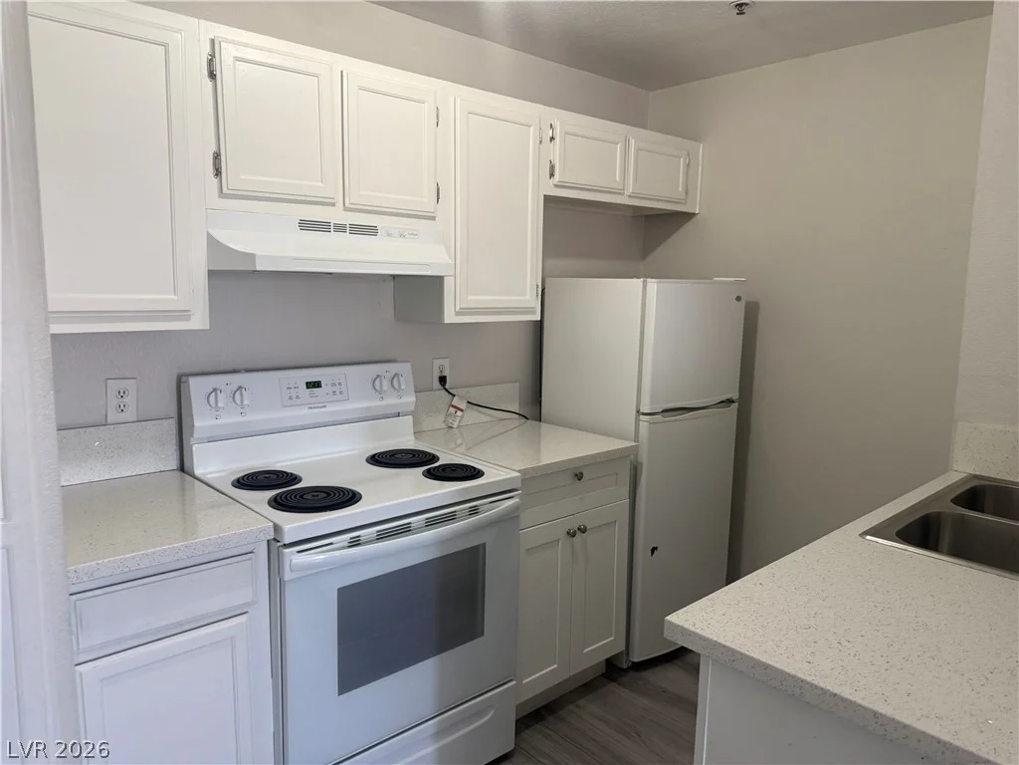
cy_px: 382
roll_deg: -1.8
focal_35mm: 24
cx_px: 510
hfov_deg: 71.6
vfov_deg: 56.8
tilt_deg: -6.6
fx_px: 706
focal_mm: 6.76
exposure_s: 1/120
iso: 160
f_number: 1.78
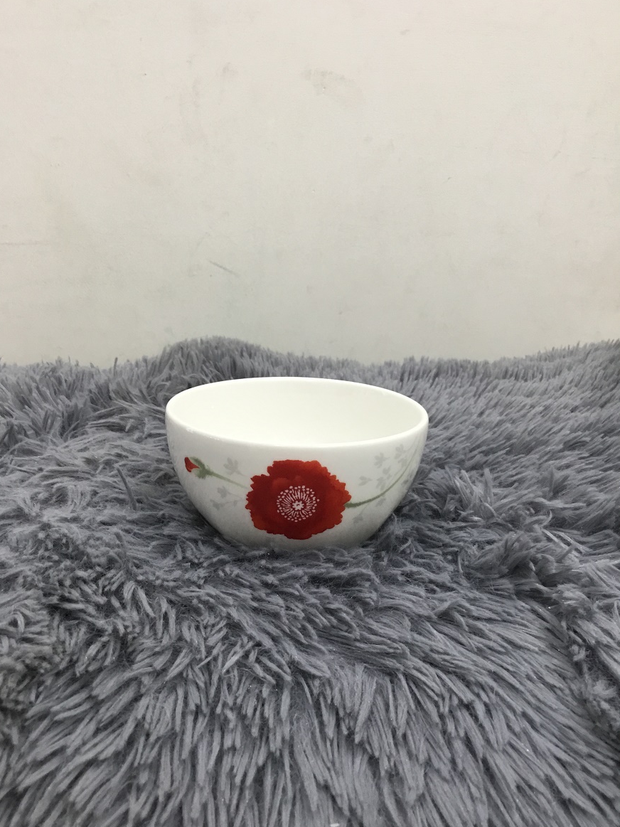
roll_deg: +1.6
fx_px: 764
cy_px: 406
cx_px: 301
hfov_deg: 44.1
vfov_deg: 56.8
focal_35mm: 32
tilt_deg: -13.8
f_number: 2.4
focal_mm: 3.3
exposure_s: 1/33
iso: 125
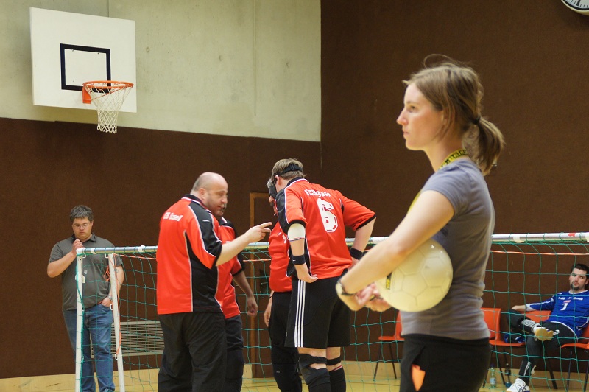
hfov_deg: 18.2
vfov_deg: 12.2
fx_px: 1839
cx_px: 294
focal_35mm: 112
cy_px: 196
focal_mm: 75
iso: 1600
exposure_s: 1/25
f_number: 5.6
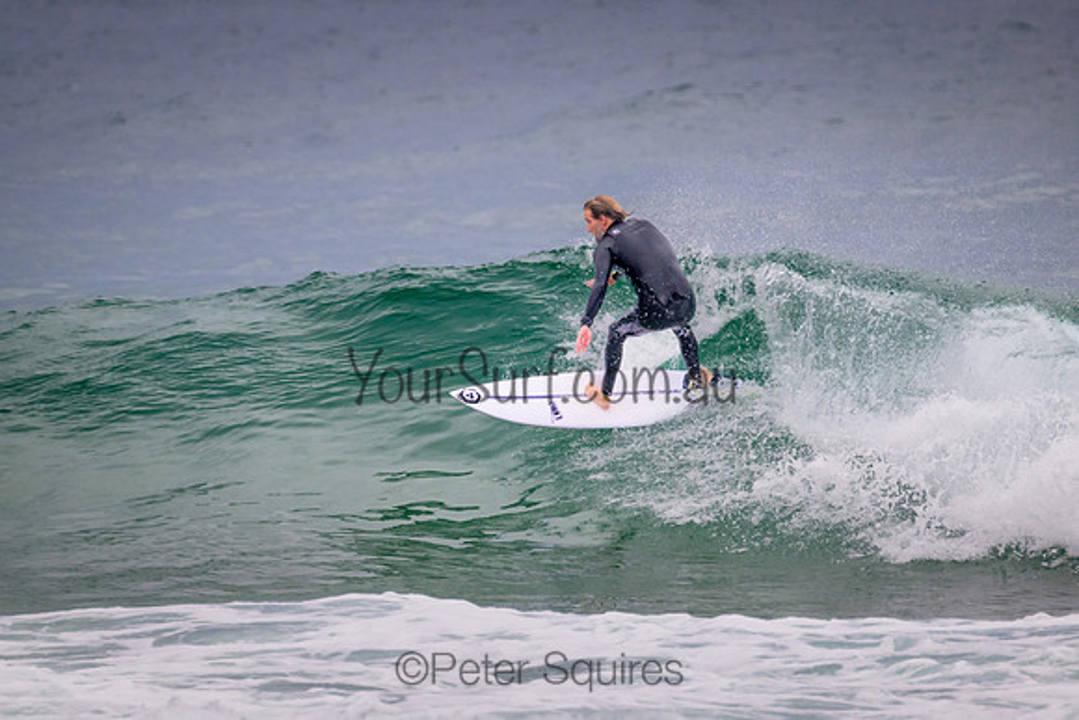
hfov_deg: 2.4
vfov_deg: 1.6
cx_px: 580
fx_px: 25804
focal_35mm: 861
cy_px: 333
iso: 2200
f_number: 11
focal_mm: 800
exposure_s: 1/1250
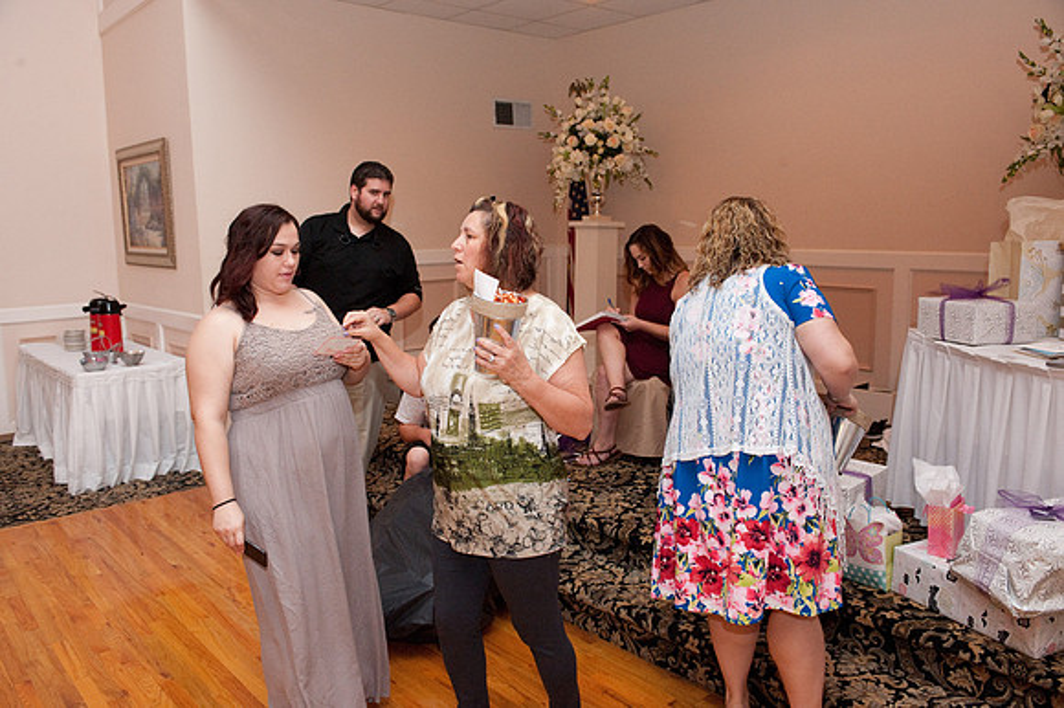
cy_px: 354
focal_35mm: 28
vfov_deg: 46.4
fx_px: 827
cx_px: 532
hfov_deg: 65.5
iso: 3200
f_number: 5.6
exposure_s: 1/125
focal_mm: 28
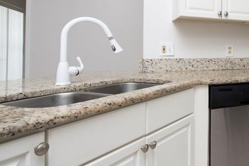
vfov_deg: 39.1
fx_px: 228
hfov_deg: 46.3
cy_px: 44
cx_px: 257
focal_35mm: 33
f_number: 10
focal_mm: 14
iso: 400
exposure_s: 1/100
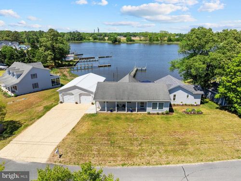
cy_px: 90
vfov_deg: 56.8
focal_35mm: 24
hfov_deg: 71.6
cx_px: 120
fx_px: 167
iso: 100
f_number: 2.8
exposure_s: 1/2000
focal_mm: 12.29
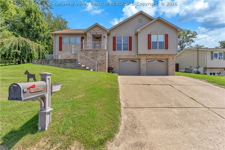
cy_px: 75
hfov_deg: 100.4
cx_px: 112
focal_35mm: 15
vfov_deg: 77.3
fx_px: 94
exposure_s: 1/2500
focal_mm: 10
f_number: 2.8
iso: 160
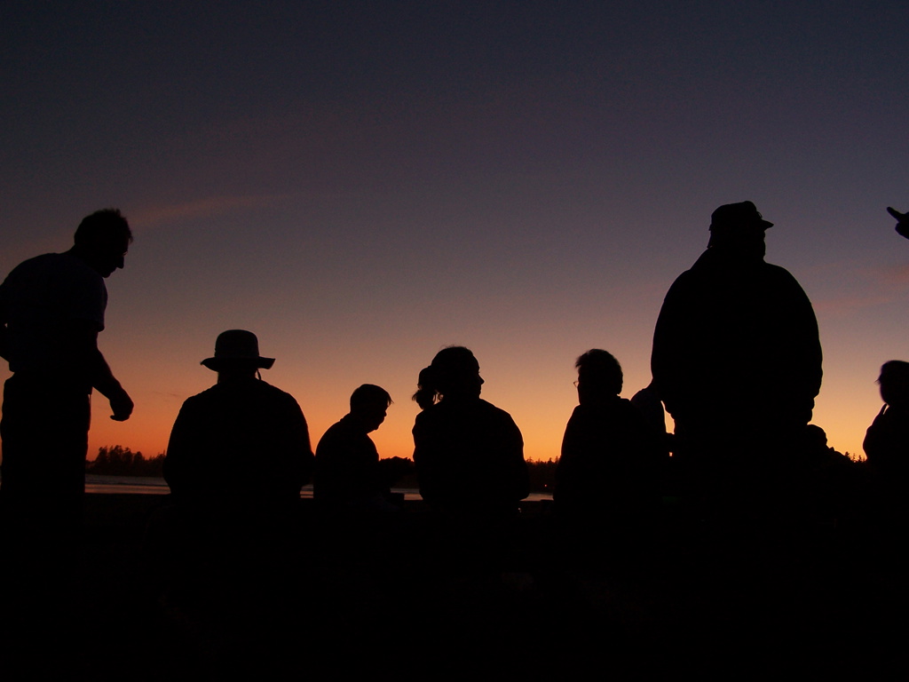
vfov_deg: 37.7
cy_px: 341
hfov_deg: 49.0
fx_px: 998
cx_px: 454
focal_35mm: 38
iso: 100
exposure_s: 1/8
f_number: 4
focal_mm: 6.3
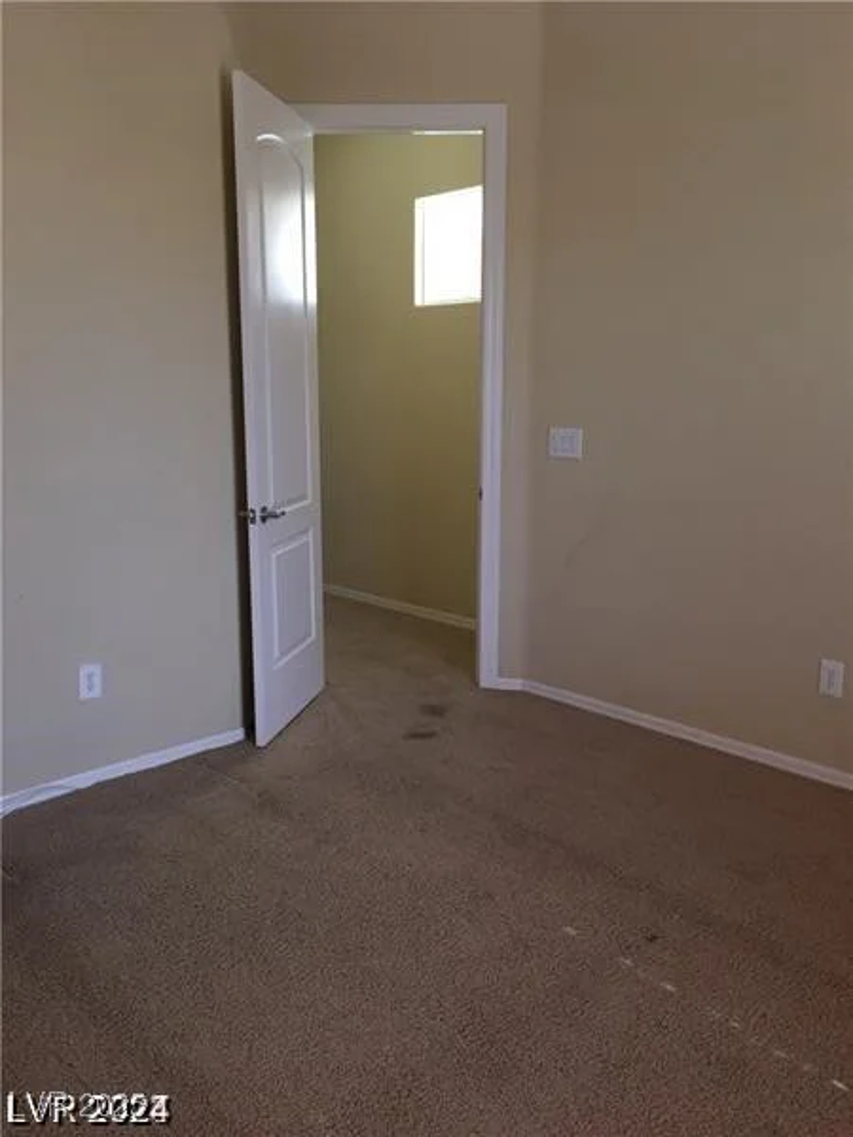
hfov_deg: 48.2
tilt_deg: -10.5
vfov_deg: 61.7
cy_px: 568
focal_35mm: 29
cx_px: 426
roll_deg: -0.1
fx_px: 953
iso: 50
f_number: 2.2
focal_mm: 4.15
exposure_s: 1/30
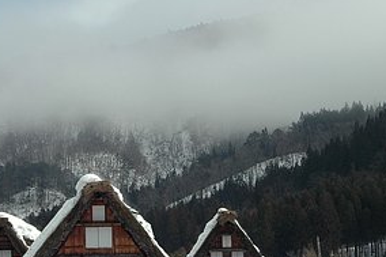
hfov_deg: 23.6
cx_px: 46
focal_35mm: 84
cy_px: 202
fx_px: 899
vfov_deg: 16.2
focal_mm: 31
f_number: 11
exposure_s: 1/400
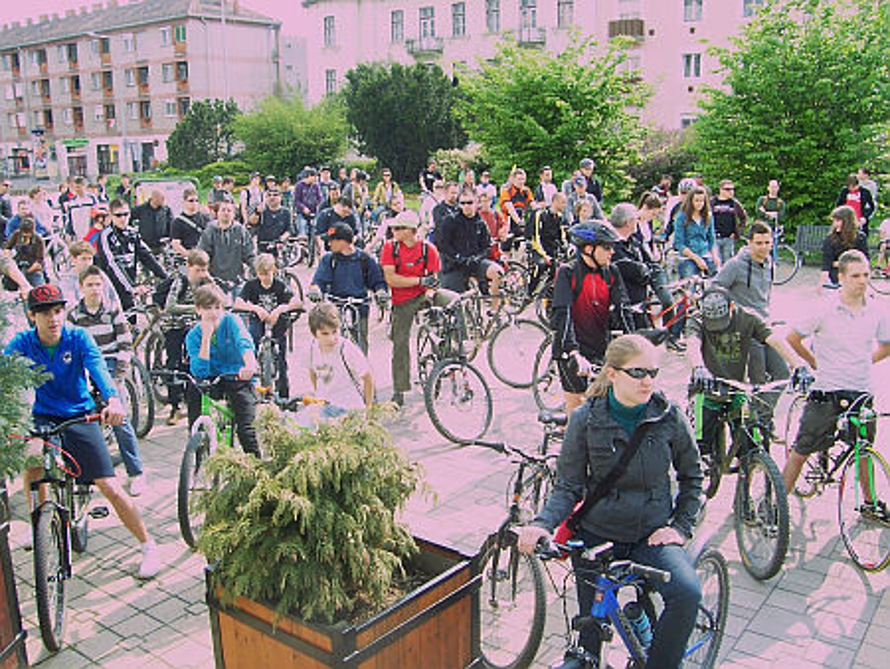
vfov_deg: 41.8
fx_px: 875
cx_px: 445
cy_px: 334
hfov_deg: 53.9
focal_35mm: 34
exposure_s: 1/125
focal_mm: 5.6
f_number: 5.6
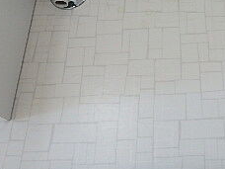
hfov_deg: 31.4
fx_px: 383
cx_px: 197
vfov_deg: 21.9
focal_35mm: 59
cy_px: -61
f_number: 3.5
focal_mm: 3.7
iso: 200
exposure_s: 1/30
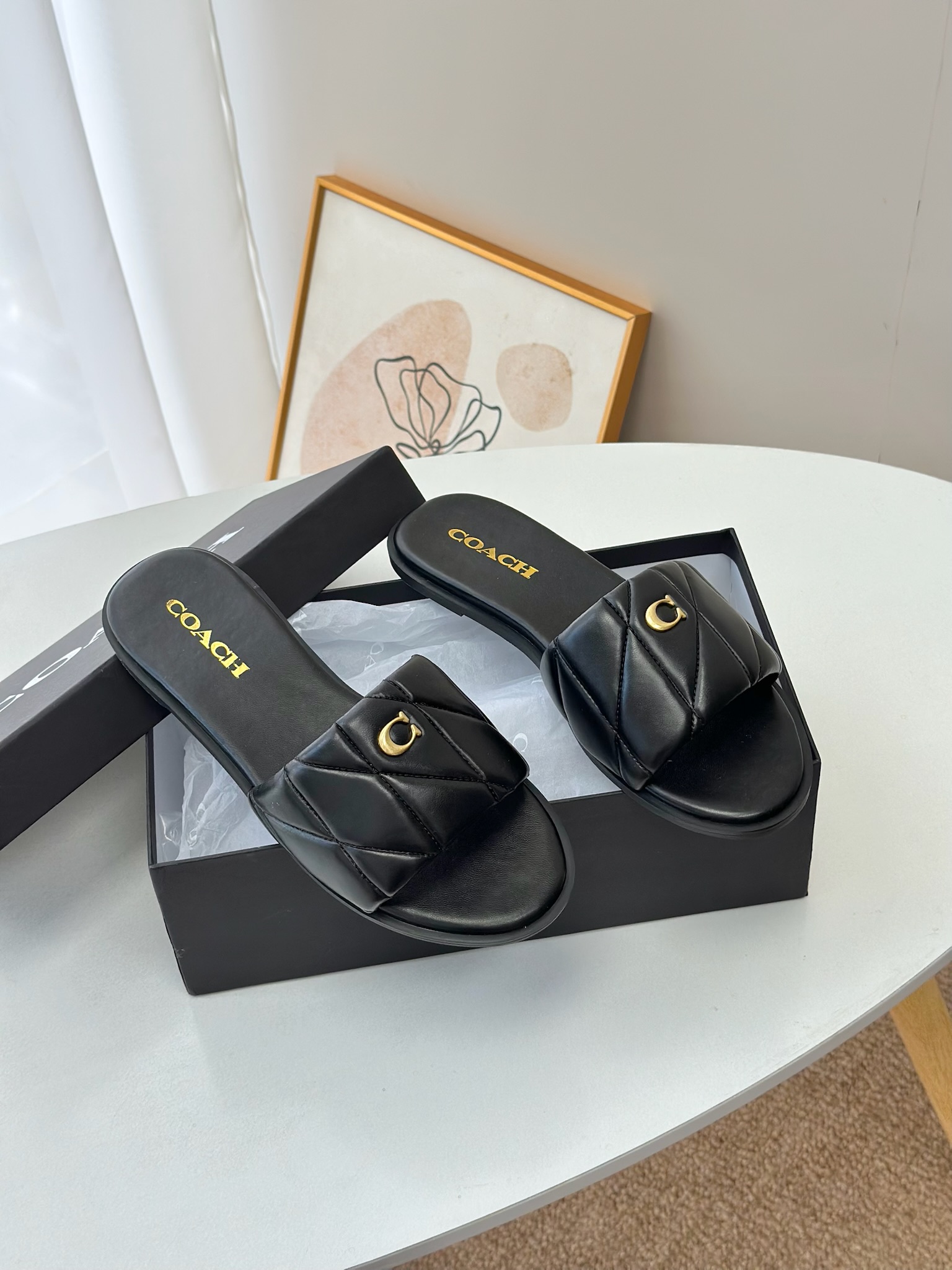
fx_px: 1760
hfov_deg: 30.3
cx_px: 476
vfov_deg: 39.7
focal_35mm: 48
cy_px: 635
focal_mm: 6.86
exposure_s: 1/377
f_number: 1.78
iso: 80
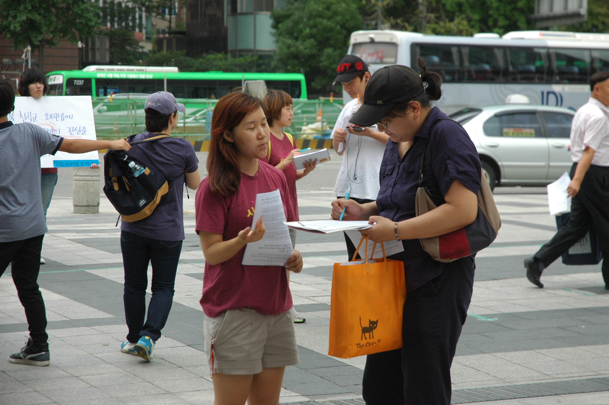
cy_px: 202
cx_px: 304
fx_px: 1775
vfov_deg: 13.0
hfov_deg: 19.5
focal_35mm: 105
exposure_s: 1/400
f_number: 5
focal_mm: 70
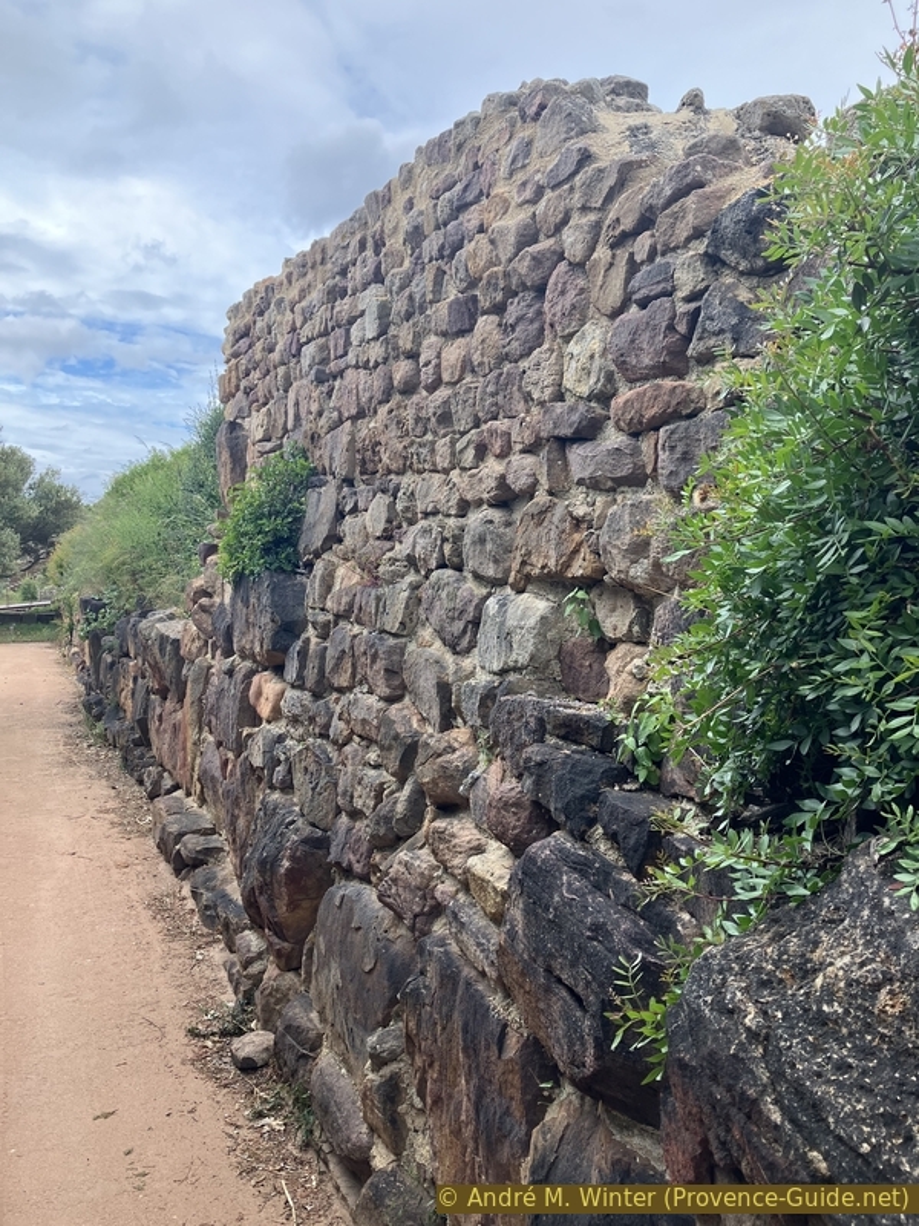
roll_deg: -0.3
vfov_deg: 63.4
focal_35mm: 28
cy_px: 613
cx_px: 460
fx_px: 991
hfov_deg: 49.7
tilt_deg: -0.3
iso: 32
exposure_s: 1/437
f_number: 1.8
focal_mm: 4
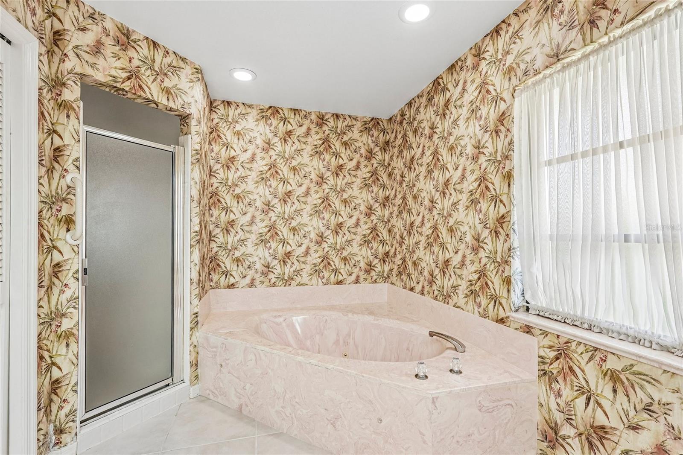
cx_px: 342
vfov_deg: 73.7
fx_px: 303
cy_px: 228
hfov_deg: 96.7
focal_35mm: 16
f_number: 8
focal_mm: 16
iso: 400
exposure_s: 1/10
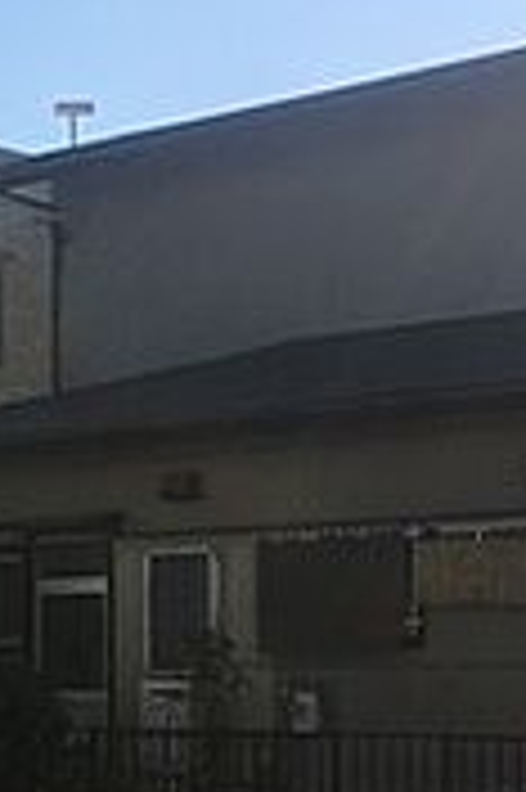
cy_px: 711
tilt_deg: +0.0
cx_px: -270
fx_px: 2262
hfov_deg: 12.6
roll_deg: -0.2
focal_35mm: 103
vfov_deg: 19.5
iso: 25
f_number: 2.2
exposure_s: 1/2024
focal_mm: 4.15
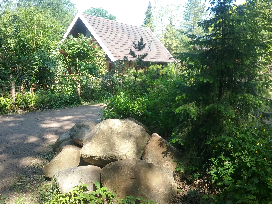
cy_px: 102
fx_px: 244
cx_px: 136
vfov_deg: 45.4
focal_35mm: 31
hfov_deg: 58.4
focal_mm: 3.3
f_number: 2.2
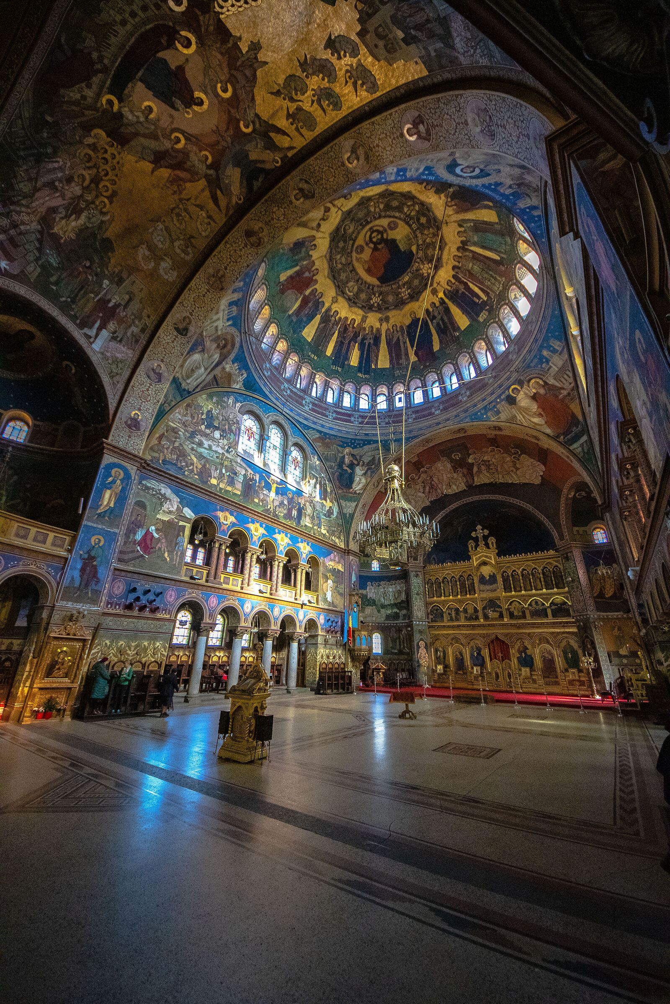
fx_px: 335
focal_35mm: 12
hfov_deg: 90.0
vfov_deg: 112.6
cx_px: 335
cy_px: 502
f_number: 4.5
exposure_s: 1/200
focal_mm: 8
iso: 6400
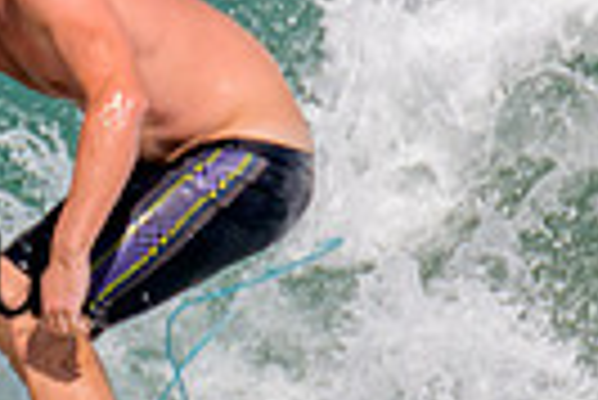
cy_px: 185
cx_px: -389
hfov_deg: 0.6
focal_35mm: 3596
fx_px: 59798
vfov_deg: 0.4
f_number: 11
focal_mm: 800
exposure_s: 1/2000
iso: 800
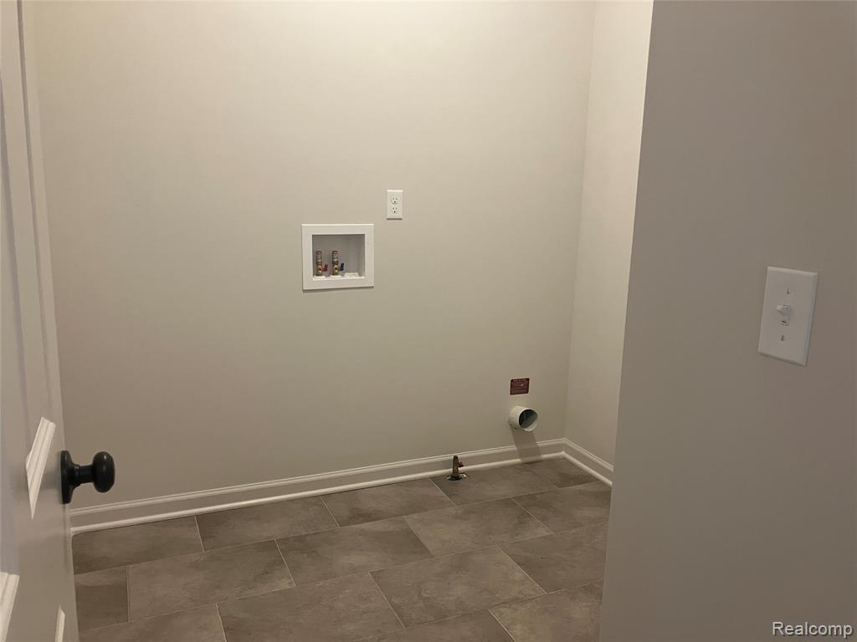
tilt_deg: -9.6
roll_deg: -0.8
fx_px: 693
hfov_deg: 63.4
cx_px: 428
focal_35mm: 28
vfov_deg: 49.7
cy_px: 321
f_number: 1.8
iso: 160
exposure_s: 1/60
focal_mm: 3.99
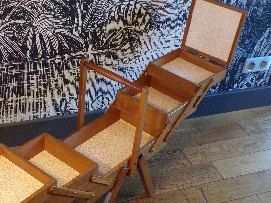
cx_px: 72
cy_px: 123
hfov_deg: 34.3
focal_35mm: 55
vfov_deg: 26.5
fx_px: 431
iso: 370
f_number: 3.3
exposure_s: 1/17
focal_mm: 6.6
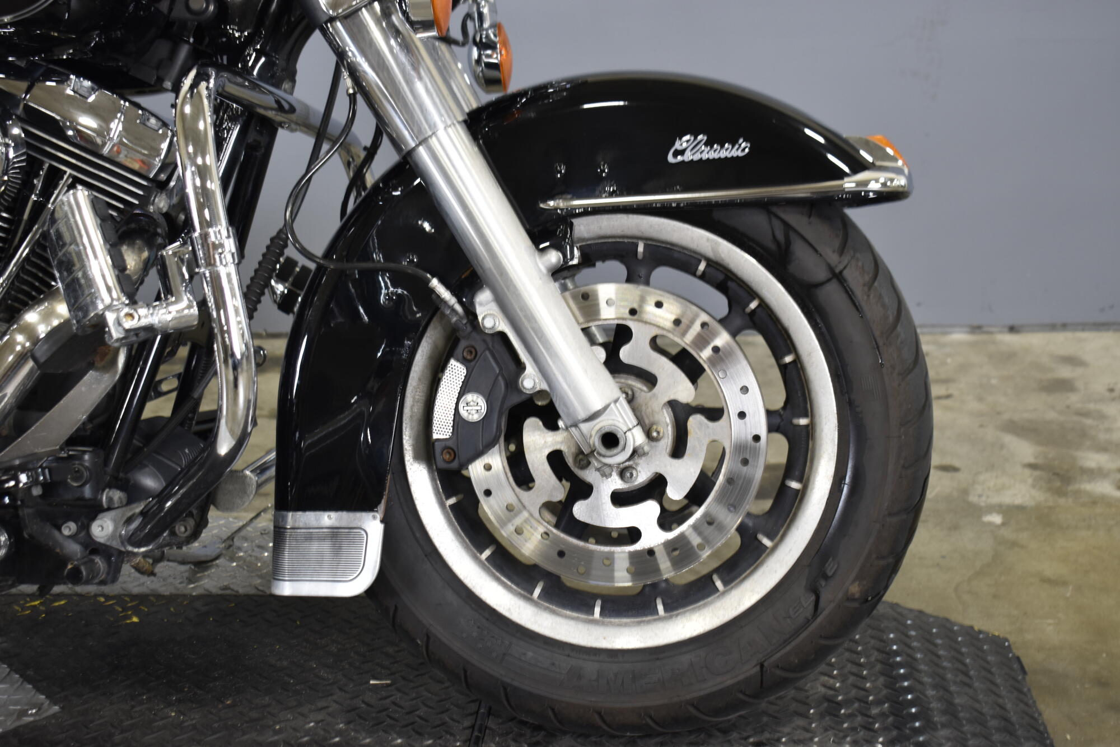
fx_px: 1586
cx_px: 560
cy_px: 374
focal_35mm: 51
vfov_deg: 26.5
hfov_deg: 38.9
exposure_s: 1/15
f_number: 4.5
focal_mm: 34
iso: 400
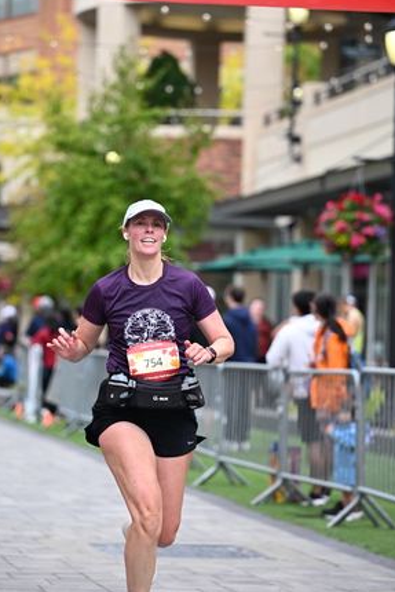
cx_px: 181
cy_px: 292
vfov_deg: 14.0
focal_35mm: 147
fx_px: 2417
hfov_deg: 9.3
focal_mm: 115
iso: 640
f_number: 2.8
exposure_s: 1/2000
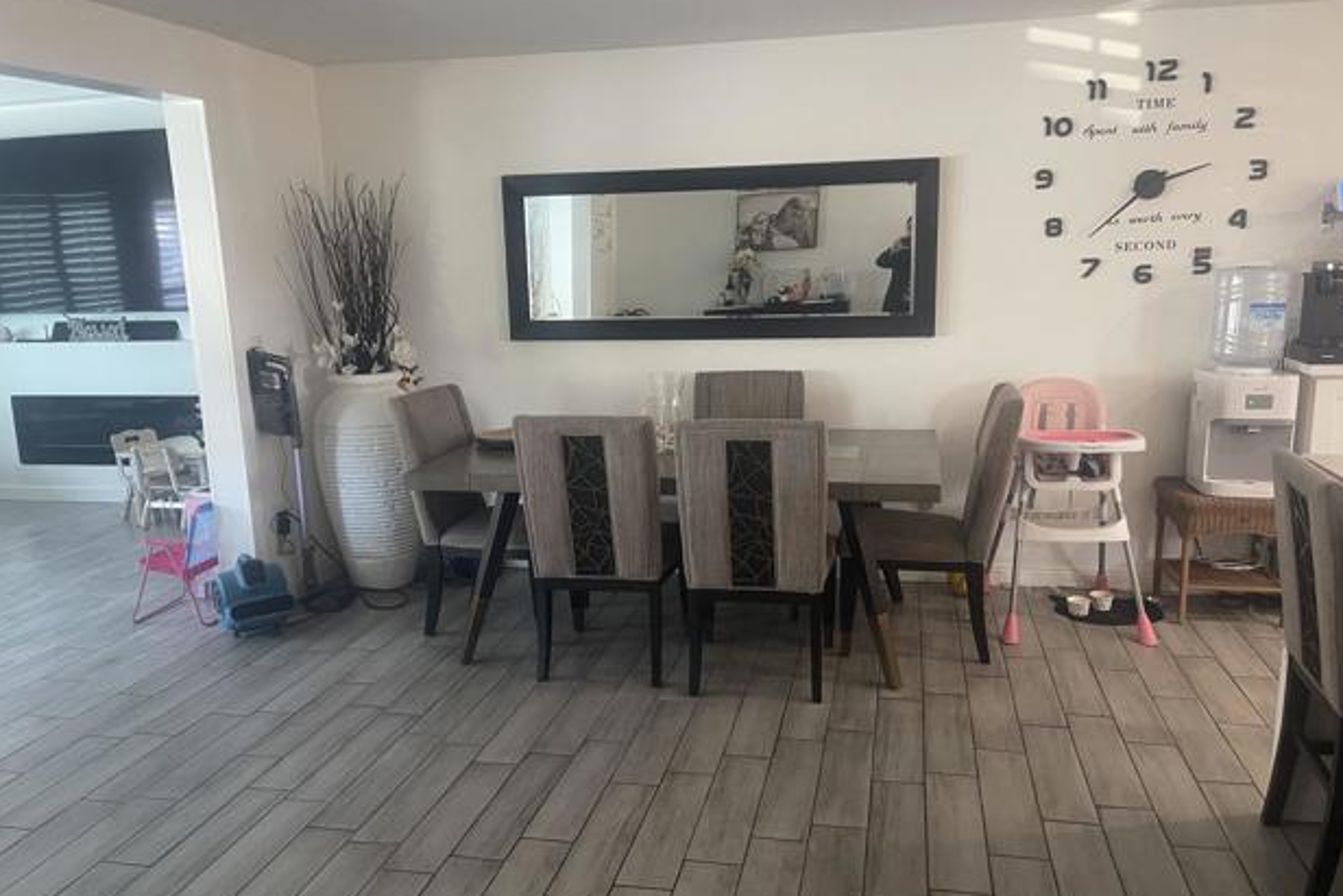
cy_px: 456
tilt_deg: -11.7
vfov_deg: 48.0
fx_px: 1007
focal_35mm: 27
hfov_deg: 67.4
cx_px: 691
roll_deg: +1.3
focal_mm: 5.1
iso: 320
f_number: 1.6
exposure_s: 1/60
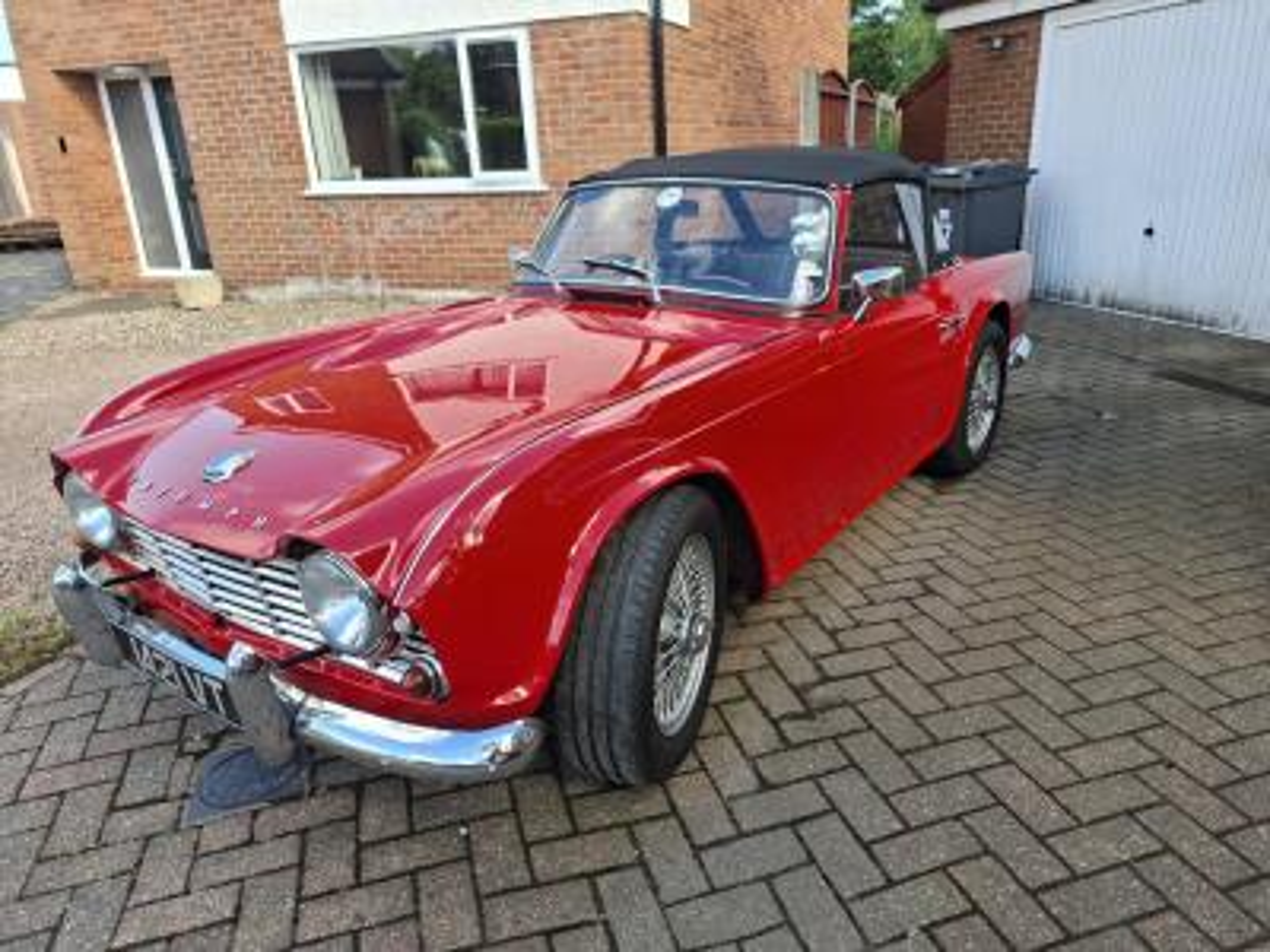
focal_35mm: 23
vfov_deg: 58.9
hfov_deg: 73.9
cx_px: 635
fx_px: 844
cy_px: 476
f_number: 1.8
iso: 50
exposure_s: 1/402
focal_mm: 5.54
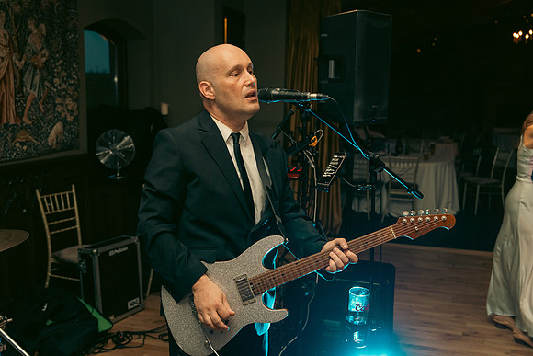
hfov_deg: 50.7
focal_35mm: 38
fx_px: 563
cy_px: 178
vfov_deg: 35.1
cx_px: 266
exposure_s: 1/160
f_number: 3.5
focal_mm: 38
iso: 2500
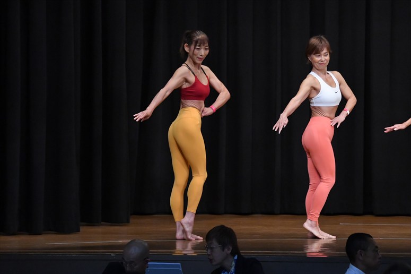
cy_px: 137
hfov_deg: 9.5
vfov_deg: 6.3
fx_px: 2476
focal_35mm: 217
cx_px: 206
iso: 6400
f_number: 5.6
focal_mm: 145
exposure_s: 1/400
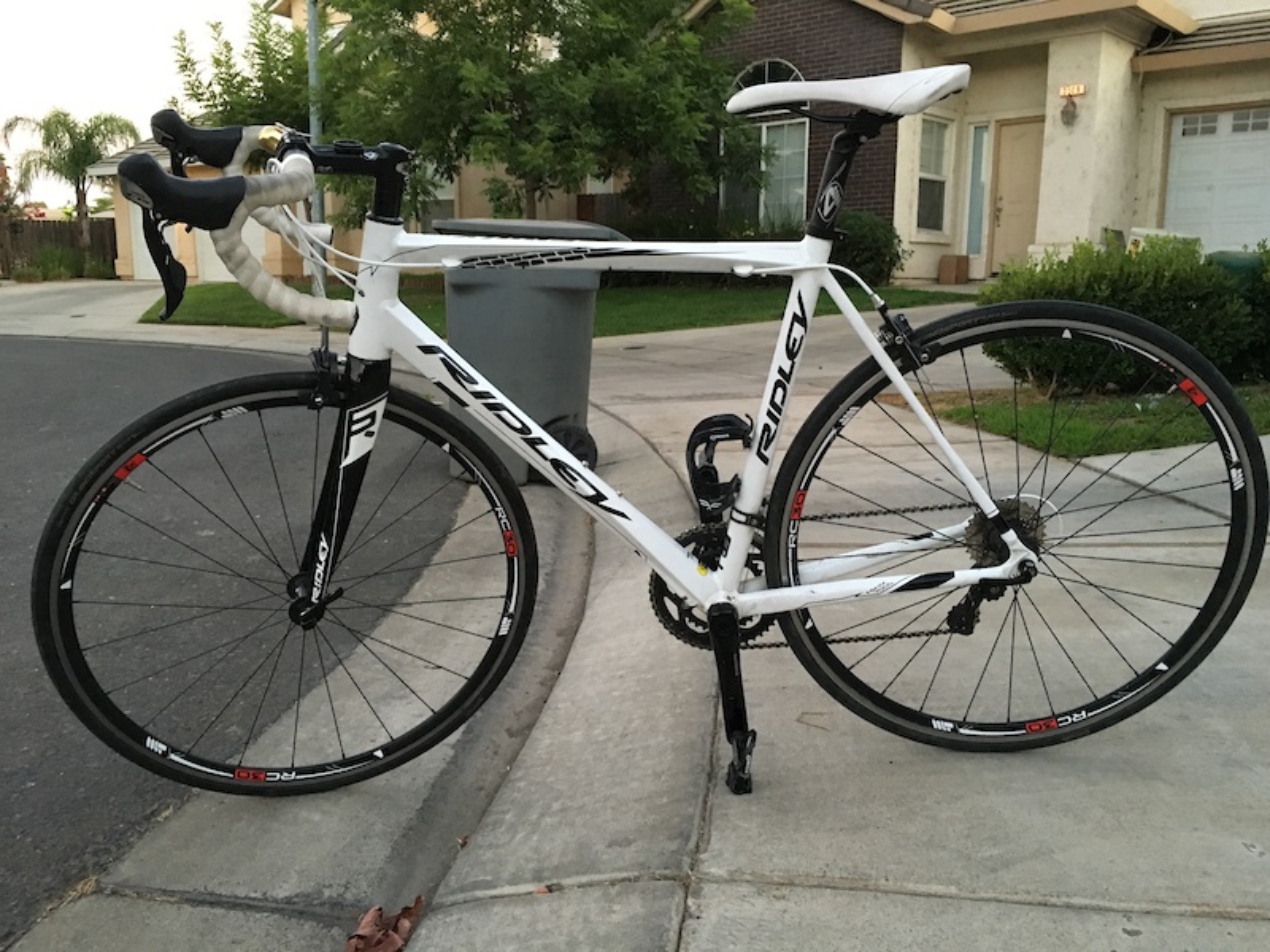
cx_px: 635
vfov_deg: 48.2
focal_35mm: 29
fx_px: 1064
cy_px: 476
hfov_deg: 61.7
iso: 200
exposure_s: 1/20
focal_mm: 4.15
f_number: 2.2
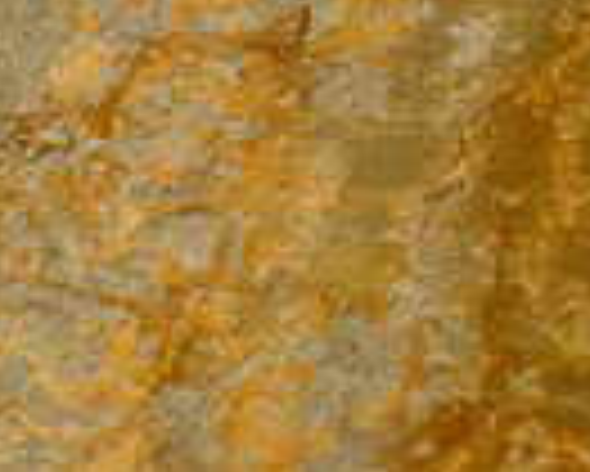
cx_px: -540
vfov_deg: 7.4
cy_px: -393
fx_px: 3547
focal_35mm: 203
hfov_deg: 9.0
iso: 200
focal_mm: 32.9
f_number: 9
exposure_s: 1/480
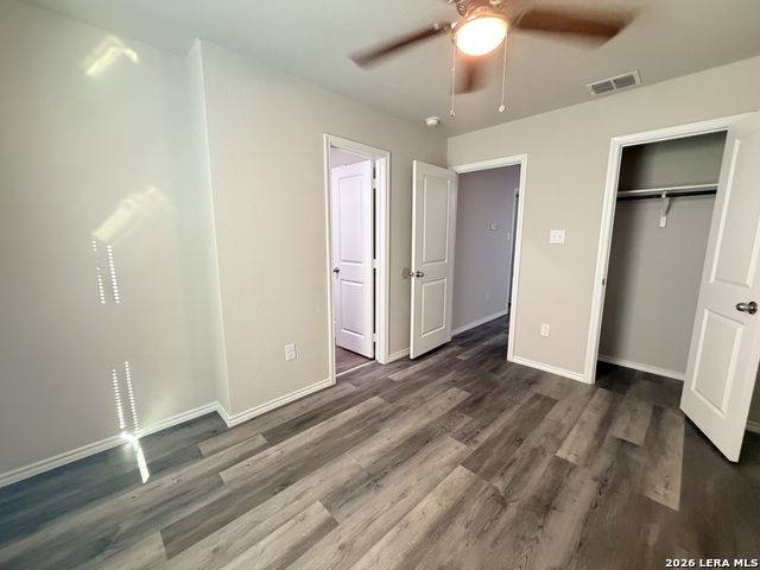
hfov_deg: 102.1
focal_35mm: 14
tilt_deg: -9.6
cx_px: 380
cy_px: 285
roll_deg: +0.5
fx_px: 307
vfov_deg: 85.7
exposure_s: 1/60
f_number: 2.2
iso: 640
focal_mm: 2.22
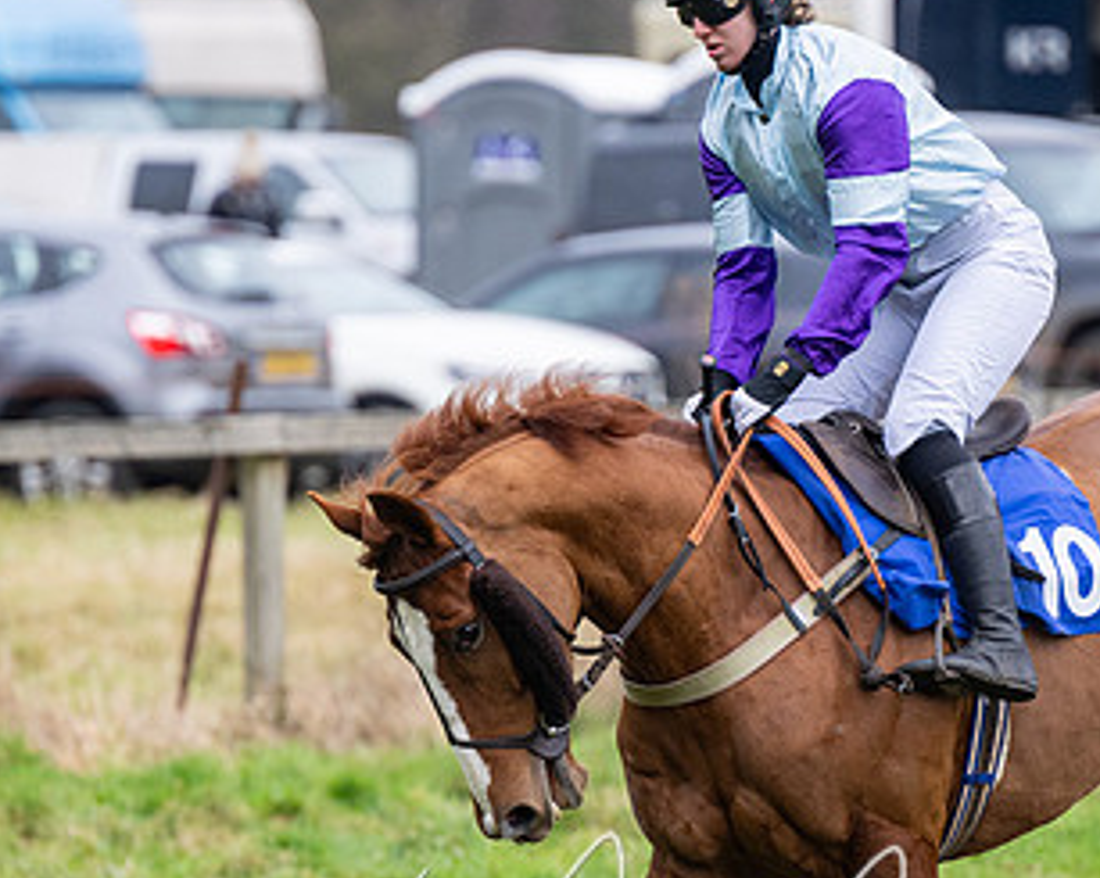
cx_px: 769
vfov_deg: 2.5
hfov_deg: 3.1
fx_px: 20133
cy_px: 597
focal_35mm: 619
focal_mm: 260
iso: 640
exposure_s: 1/1000
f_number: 4
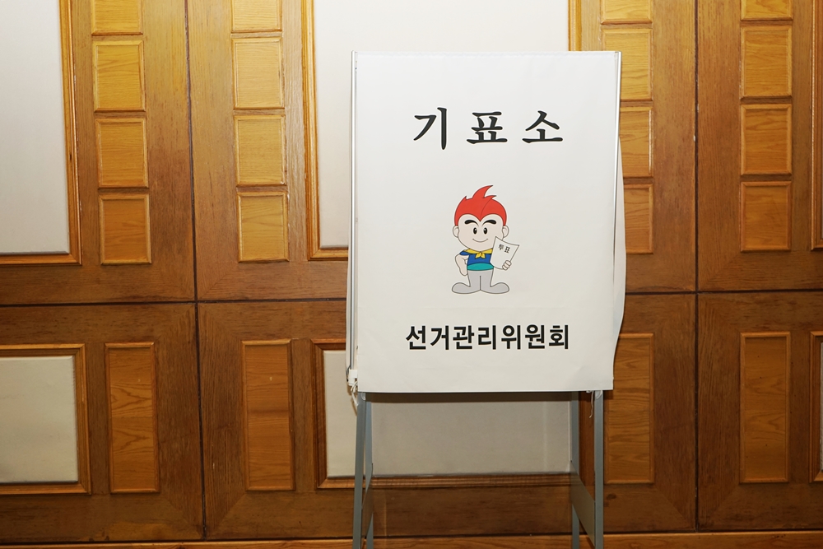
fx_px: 1166
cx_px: 412
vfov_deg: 26.5
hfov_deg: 38.9
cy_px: 274
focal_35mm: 51
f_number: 6.3
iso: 400
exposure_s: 1/80
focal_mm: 51
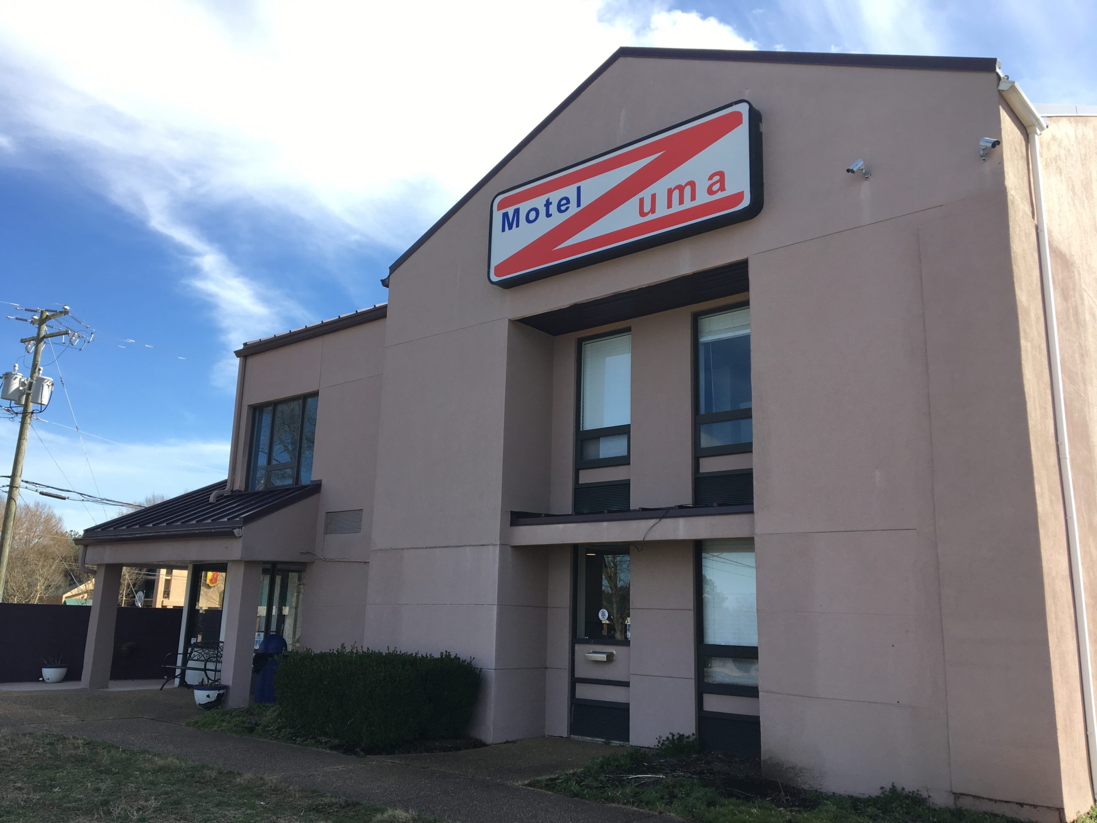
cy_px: 412
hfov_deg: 61.7
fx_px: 919
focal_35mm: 29
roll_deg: -1.4
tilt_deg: +12.4
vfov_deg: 48.2
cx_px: 548
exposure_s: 1/761
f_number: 2.2
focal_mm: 4.15
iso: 25
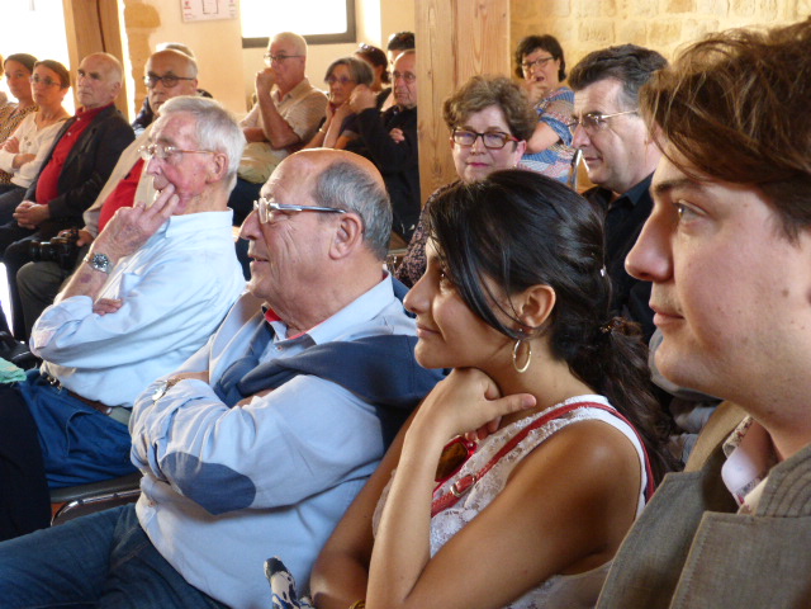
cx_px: 406
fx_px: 1054
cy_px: 304
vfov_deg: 32.2
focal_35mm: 45
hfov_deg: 42.1
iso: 400
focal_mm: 8.1
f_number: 3.2
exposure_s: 1/15
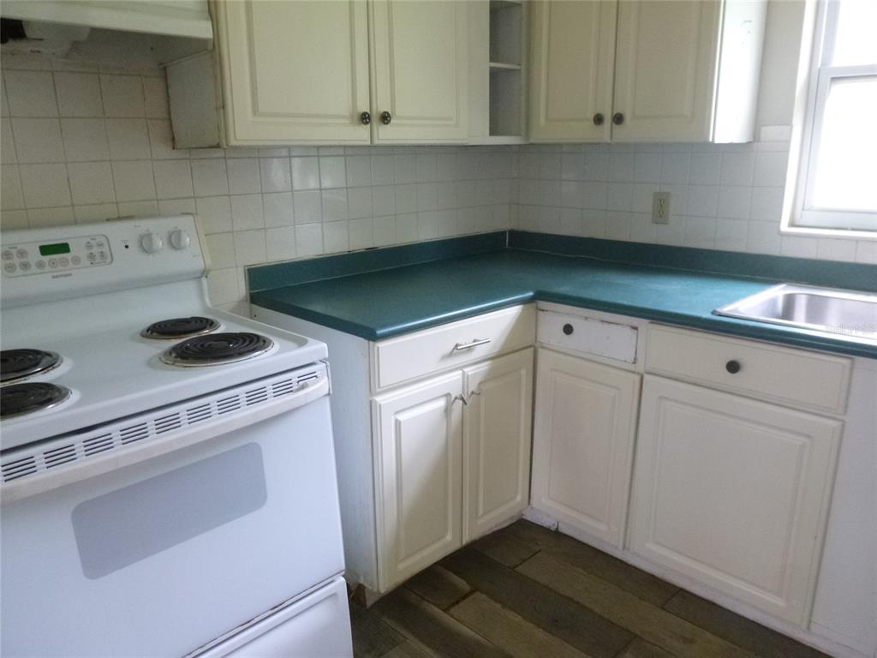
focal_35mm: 25
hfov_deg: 69.4
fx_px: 633
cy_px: 329
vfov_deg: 54.9
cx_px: 438
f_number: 3.1
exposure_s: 1/30
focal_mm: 4.5
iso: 400
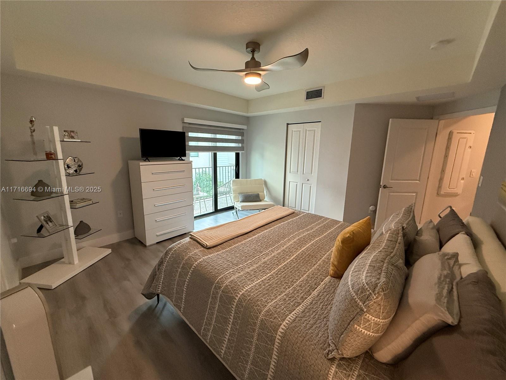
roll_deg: -1.5
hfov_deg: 102.1
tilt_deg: -10.5
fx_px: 205
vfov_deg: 85.7
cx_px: 253
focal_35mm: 14
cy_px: 190
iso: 500
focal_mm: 2.22
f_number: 2.2
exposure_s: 1/120
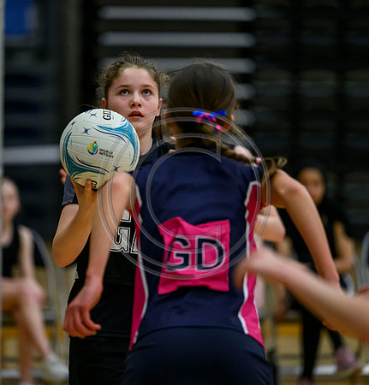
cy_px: 162
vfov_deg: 5.9
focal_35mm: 302
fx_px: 3718
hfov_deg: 5.7
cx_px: 157
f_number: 2.8
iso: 6400
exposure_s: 1/1250
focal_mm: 200
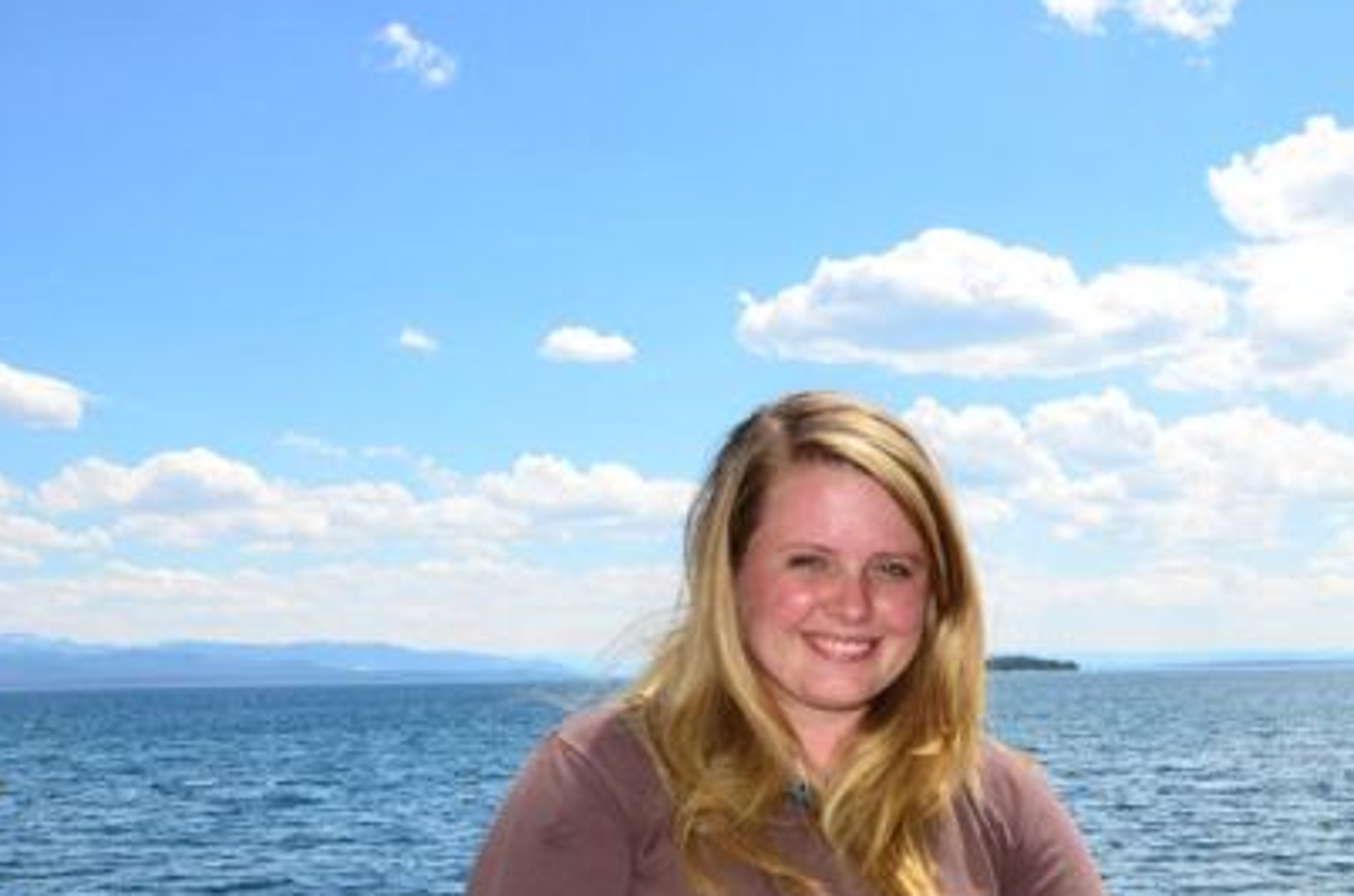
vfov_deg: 30.5
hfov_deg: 44.2
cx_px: 994
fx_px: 1613
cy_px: 672
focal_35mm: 43
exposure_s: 1/200
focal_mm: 18
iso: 200
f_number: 13
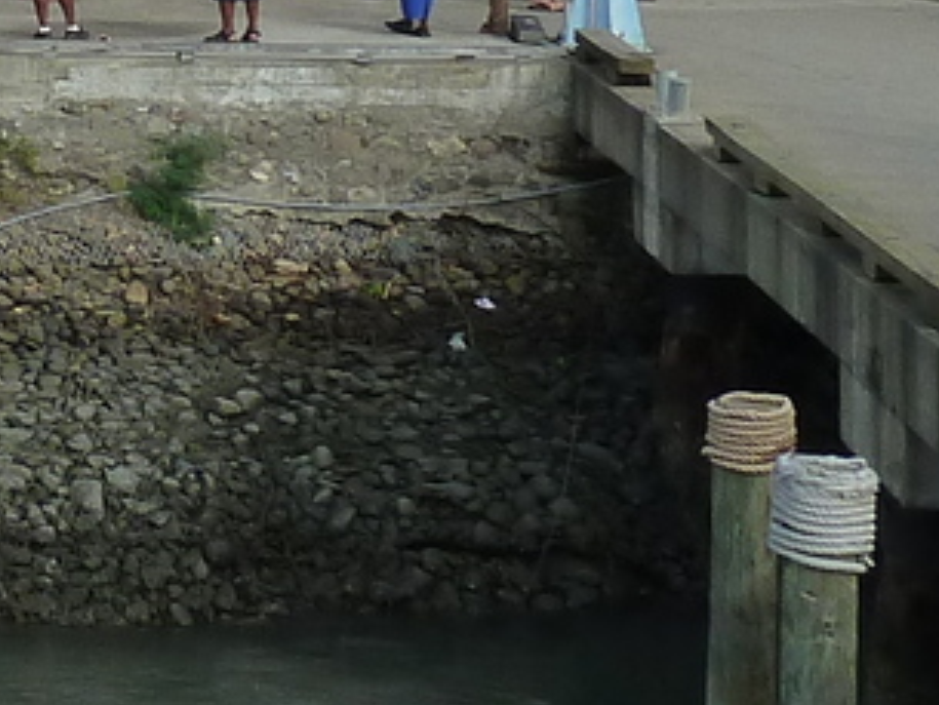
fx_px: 3555
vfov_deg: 10.9
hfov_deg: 14.0
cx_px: -493
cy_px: -394
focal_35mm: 131
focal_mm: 4.1
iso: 125
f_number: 4.5
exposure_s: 1/400
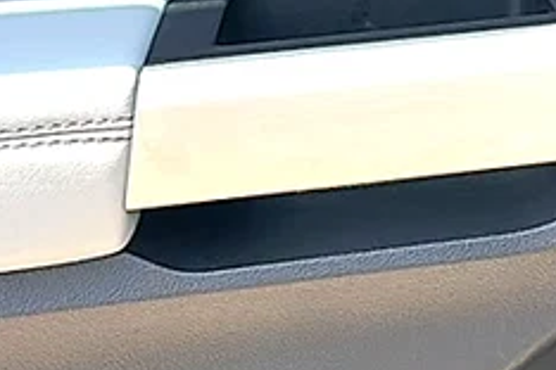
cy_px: -23
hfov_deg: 17.2
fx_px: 1822
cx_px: 423
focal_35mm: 118
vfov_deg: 11.5
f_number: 1.78
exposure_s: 1/1110
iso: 80
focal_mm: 6.86
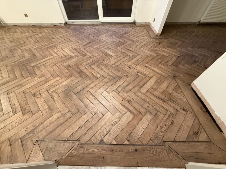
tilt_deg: -50.9
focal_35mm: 14
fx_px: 91
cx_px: 113
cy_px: 84
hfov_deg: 102.1
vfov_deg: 85.7
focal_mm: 2.22
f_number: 2.2
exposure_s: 1/50
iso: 500
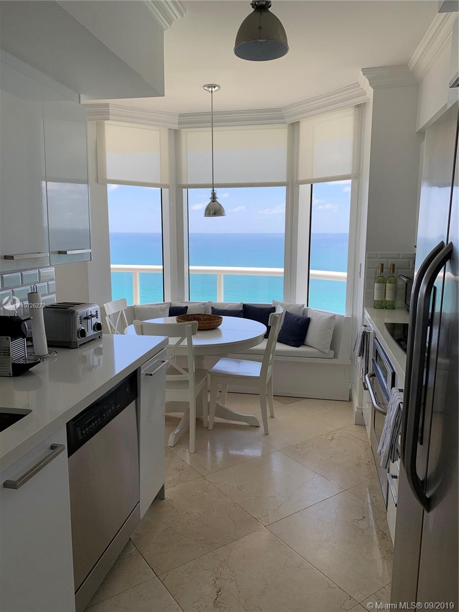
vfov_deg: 67.3
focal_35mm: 26
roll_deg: +0.0
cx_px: 230
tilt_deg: -8.1
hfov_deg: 53.1
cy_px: 306
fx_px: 460
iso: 25
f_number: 1.8
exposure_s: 1/297
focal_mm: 4.25
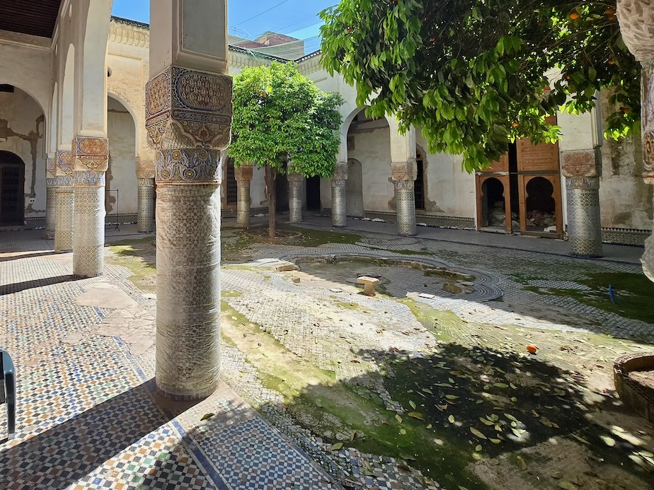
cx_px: 228
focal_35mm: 18
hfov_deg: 85.2
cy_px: 163
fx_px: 340
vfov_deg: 69.5
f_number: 2.2
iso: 25
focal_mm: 1.7
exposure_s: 1/419
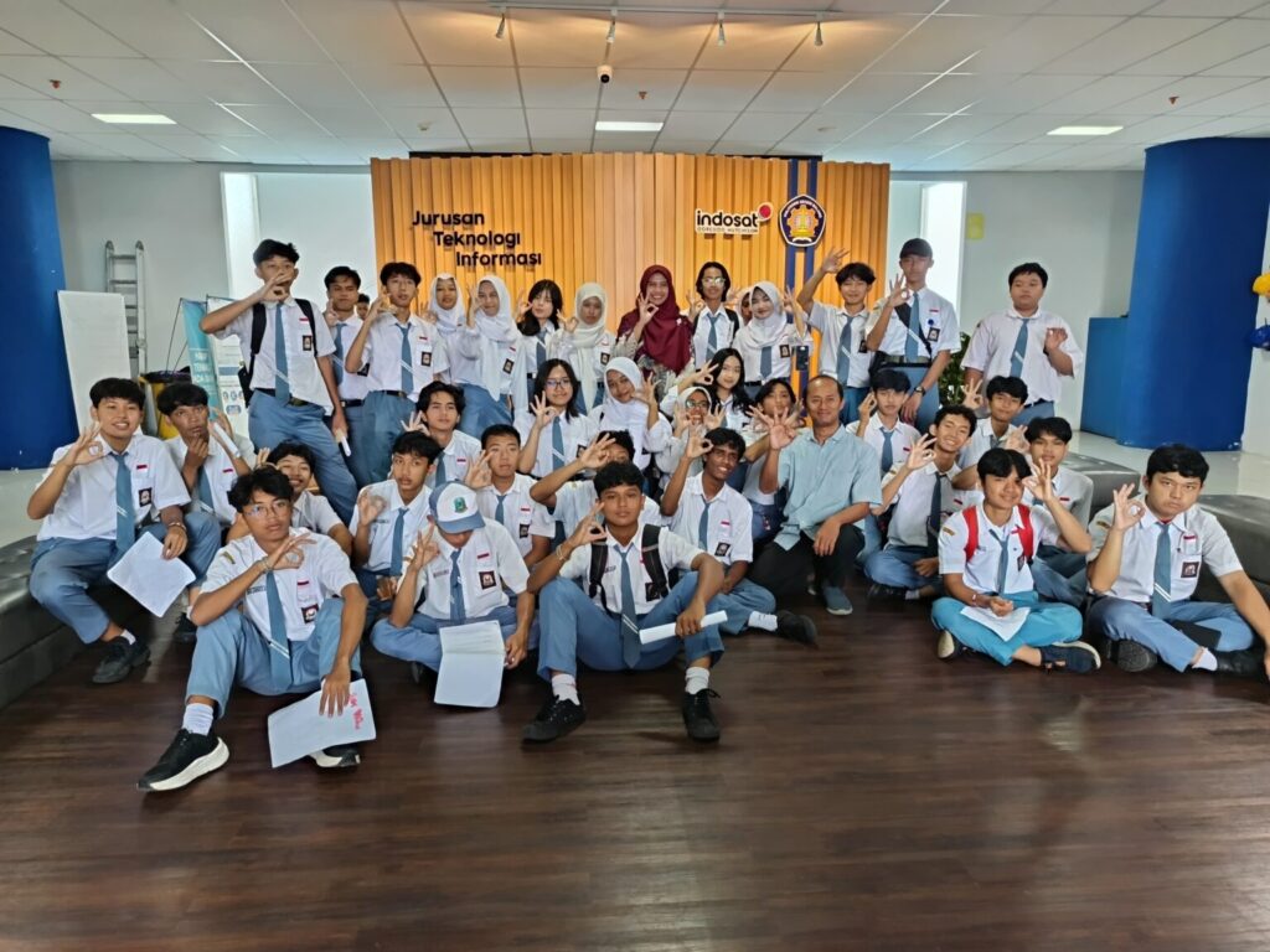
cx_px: 635
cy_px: 476
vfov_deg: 56.8
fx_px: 881
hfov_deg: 71.6
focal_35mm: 24
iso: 963
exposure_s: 1/25
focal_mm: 5.31
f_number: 1.7
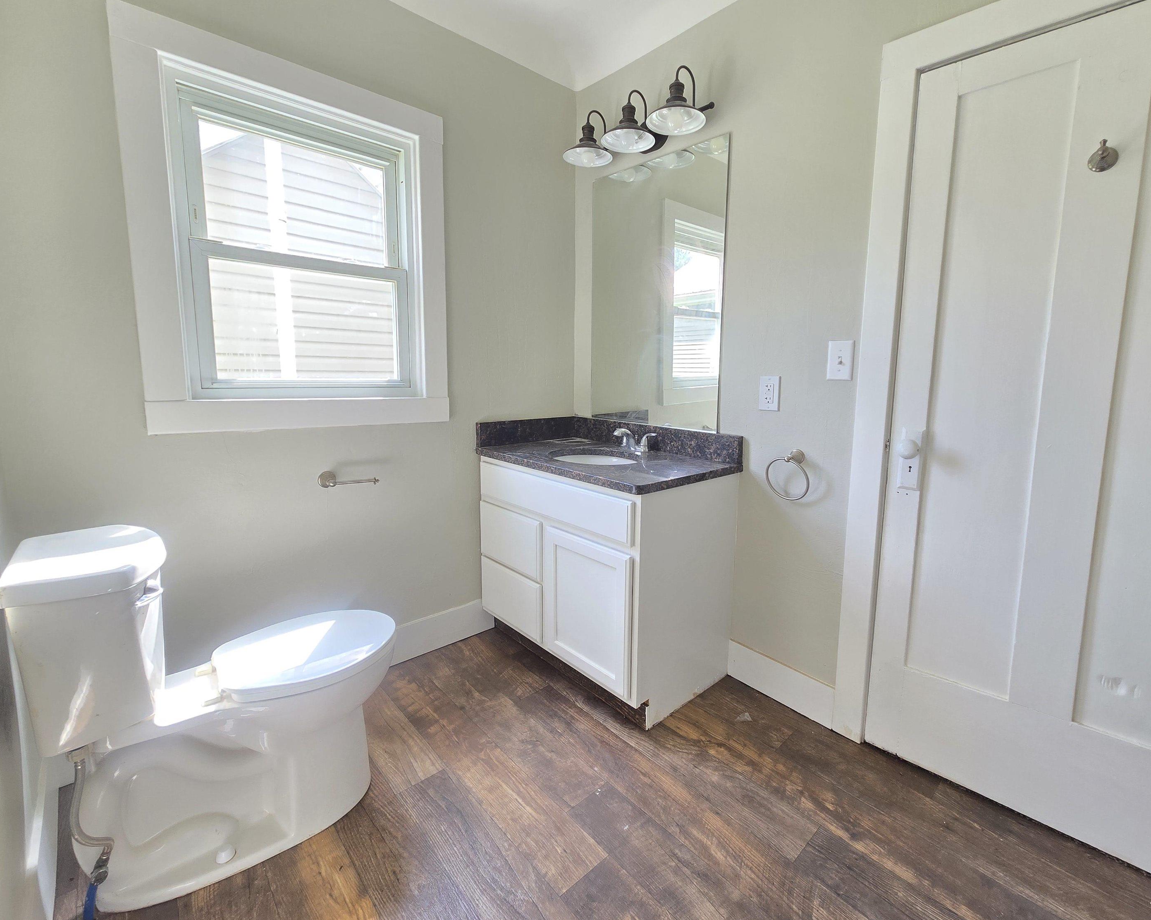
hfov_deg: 100.6
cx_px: 611
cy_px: 447
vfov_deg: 88.0
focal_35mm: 14
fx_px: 477
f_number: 2.2
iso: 64
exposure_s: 1/60
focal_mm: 2.2
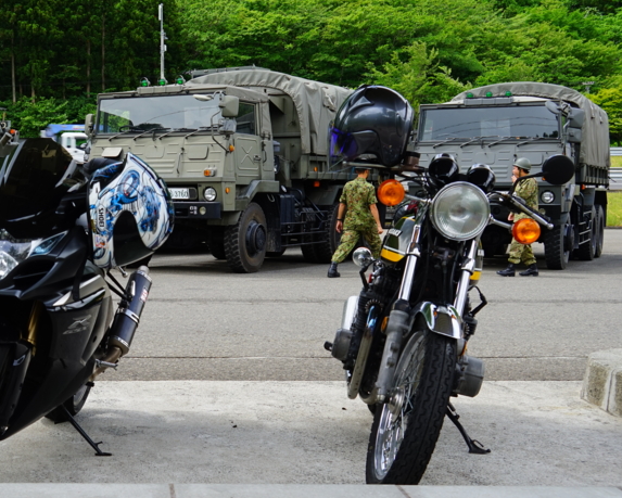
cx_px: 195
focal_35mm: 55
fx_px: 1013
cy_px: 254
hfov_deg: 33.8
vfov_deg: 27.6
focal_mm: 28
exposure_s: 1/90
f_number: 6.7
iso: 100
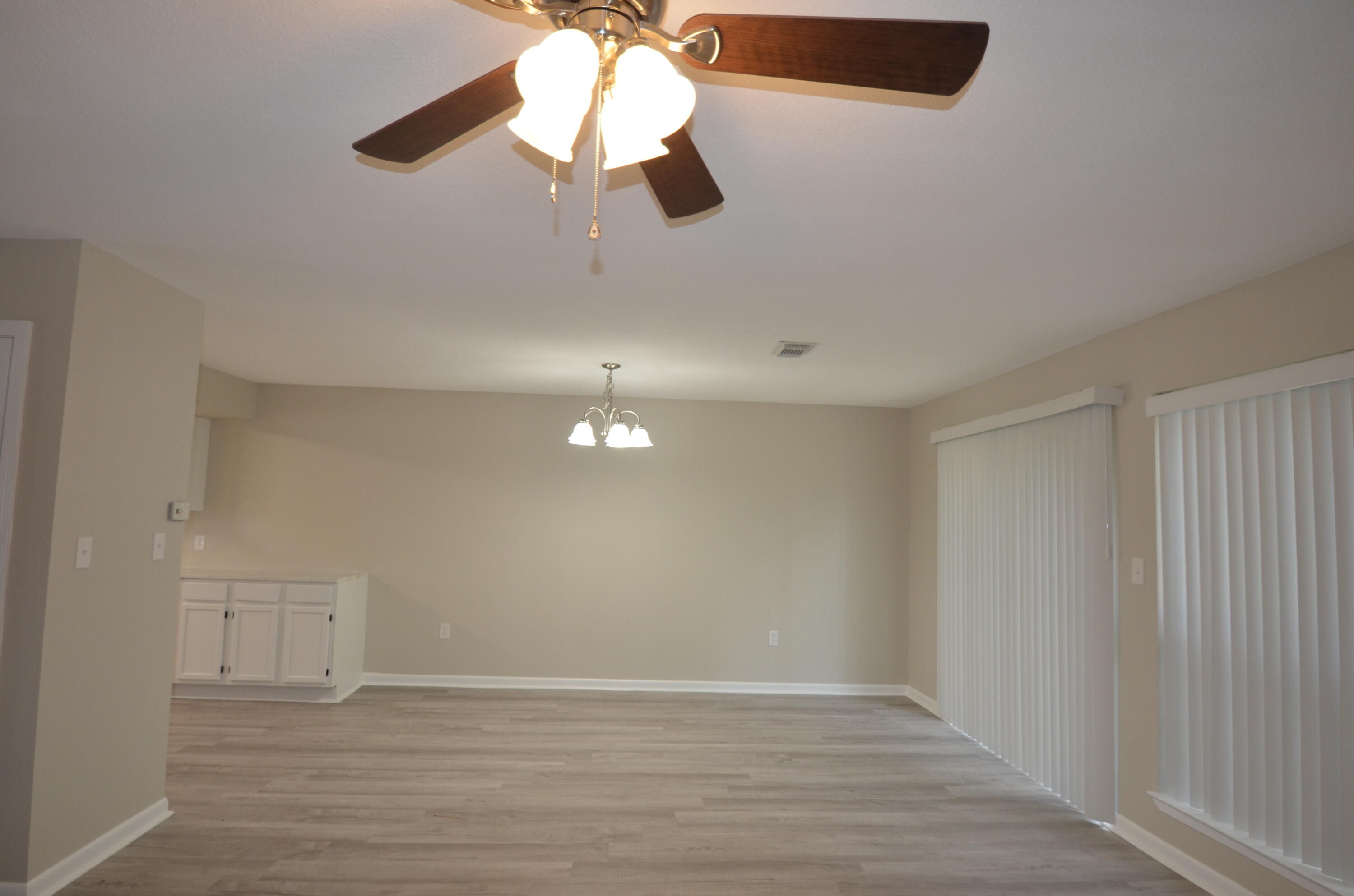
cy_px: 448
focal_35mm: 18
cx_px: 677
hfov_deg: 90.1
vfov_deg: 67.1
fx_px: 676
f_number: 3.8
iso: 400
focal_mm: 12
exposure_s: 1/80
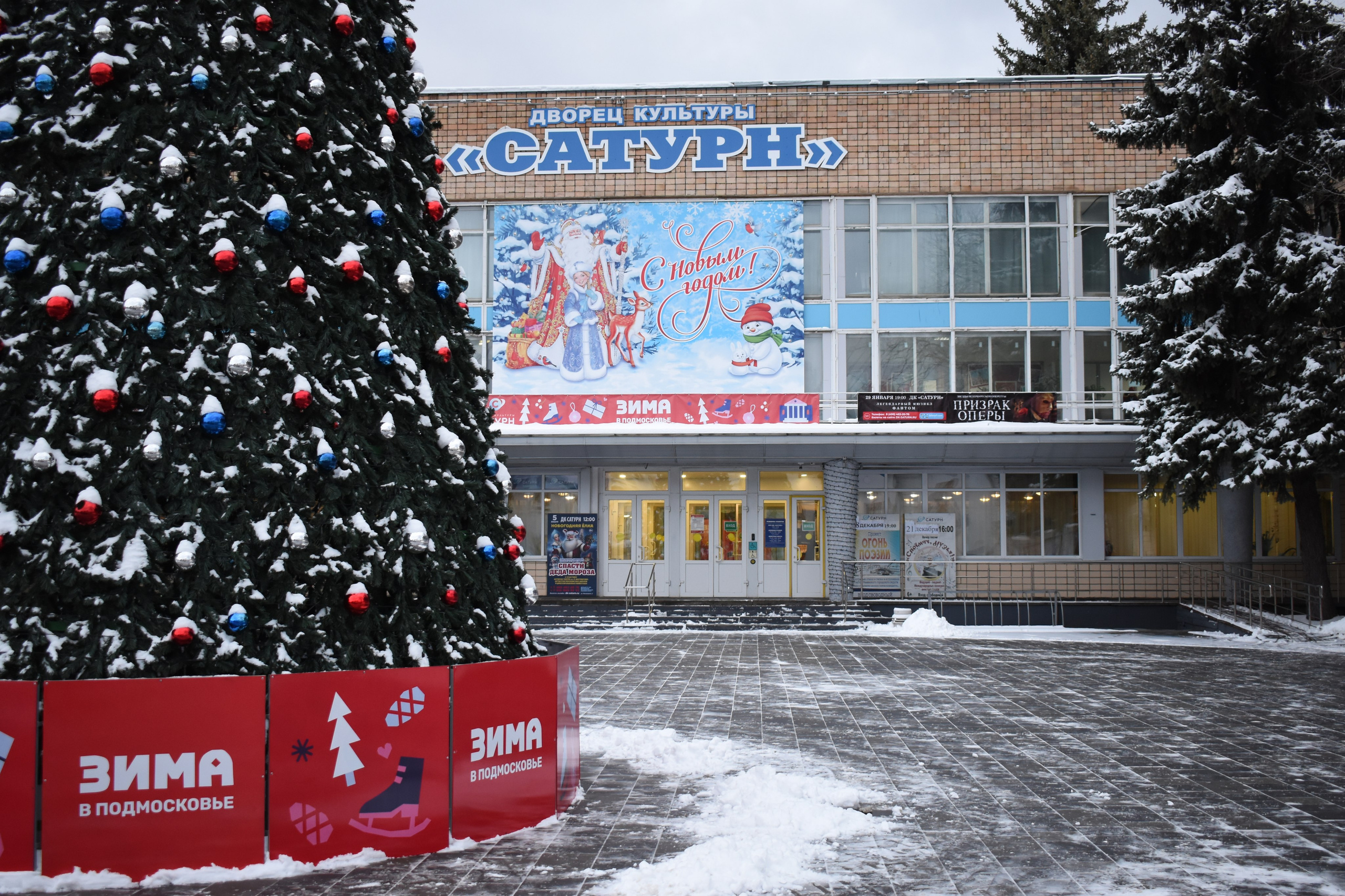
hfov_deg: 47.9
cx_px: 672
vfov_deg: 33.0
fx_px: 1513
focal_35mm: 40
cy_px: 448
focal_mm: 27
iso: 800
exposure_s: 1/60
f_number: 4
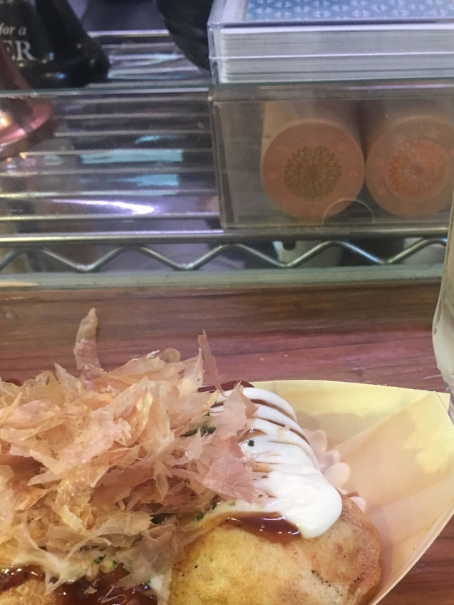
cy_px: 409
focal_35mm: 41
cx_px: 317
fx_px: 717
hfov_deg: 34.7
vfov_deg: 45.0
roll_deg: +1.2
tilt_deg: -43.7
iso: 160
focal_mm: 4.15
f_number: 2.2
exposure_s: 1/30
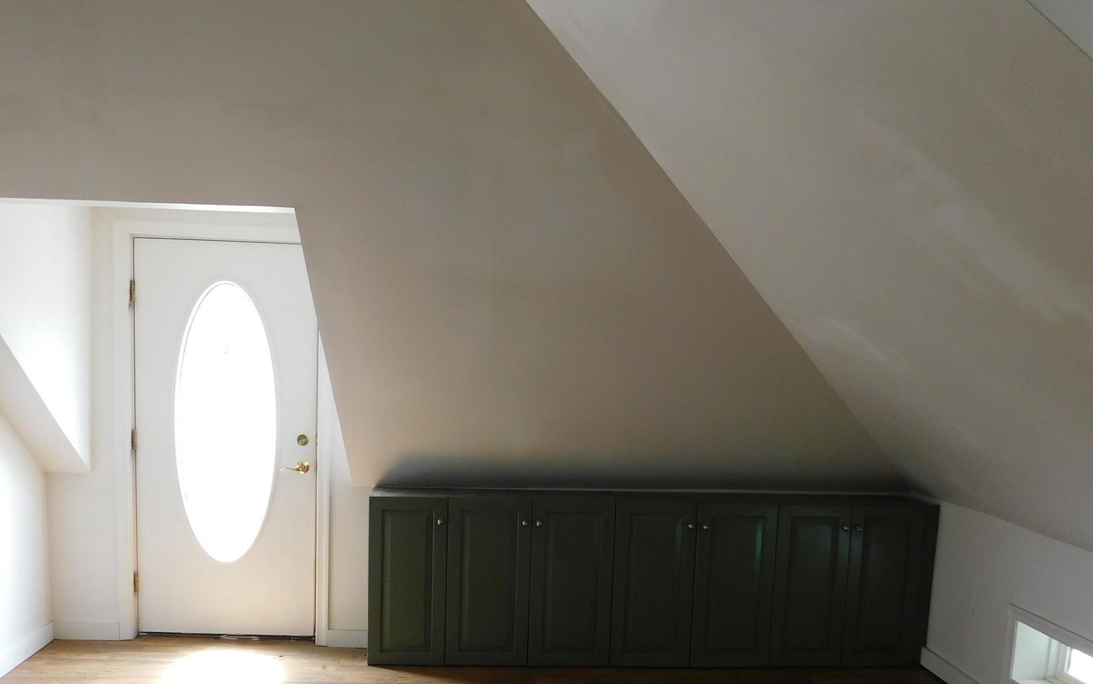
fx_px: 983
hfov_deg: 58.1
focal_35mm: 33
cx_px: 531
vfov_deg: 37.7
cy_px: 478
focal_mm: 4
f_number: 3
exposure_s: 1/30
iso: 180
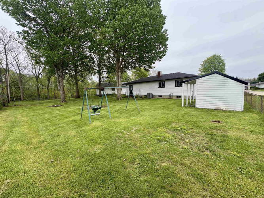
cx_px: 132
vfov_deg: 85.7
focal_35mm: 14
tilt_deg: -3.8
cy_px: 99
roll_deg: +2.5
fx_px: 107
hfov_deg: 102.1
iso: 50
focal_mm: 2.22
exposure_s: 1/615
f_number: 2.2
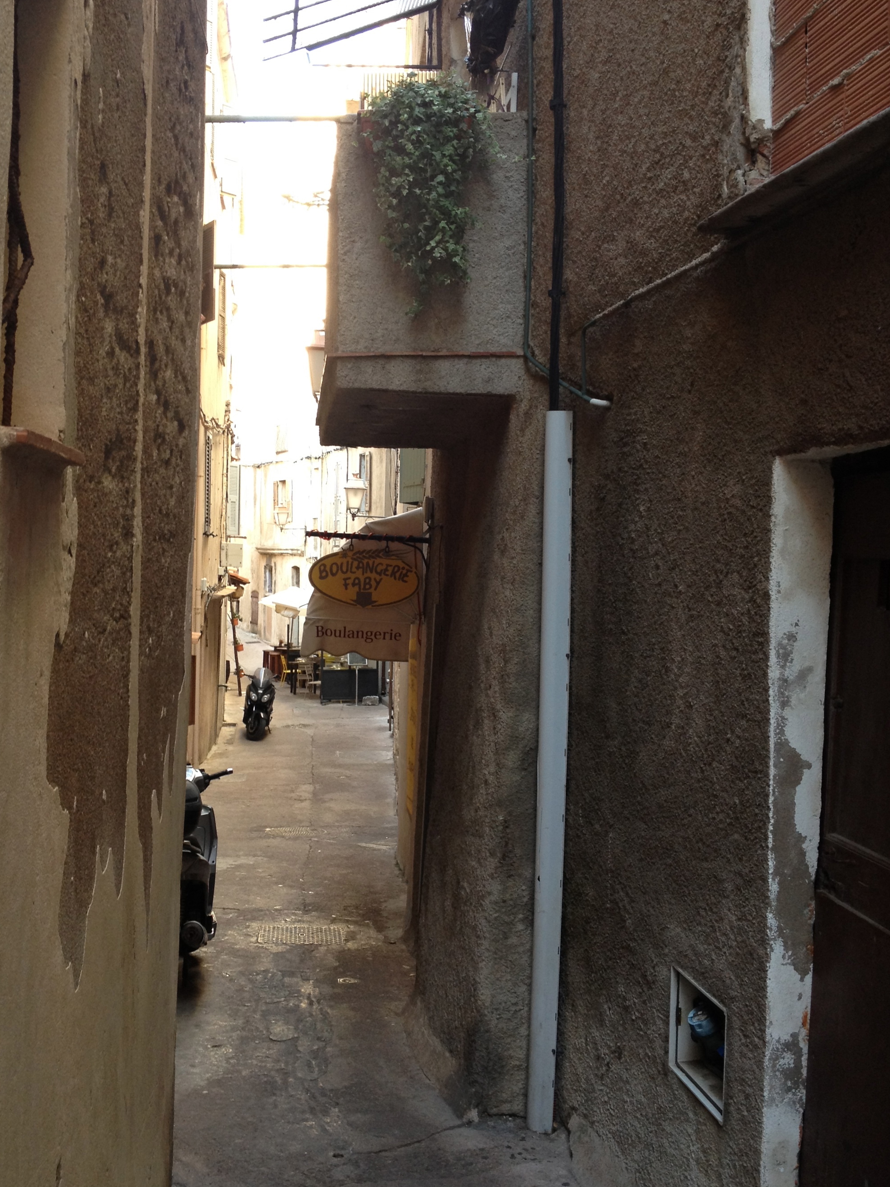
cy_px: 584
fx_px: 1474
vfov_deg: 43.8
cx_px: 378
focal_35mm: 43
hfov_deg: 33.5
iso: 64
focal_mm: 4.28
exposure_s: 1/24
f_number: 2.4
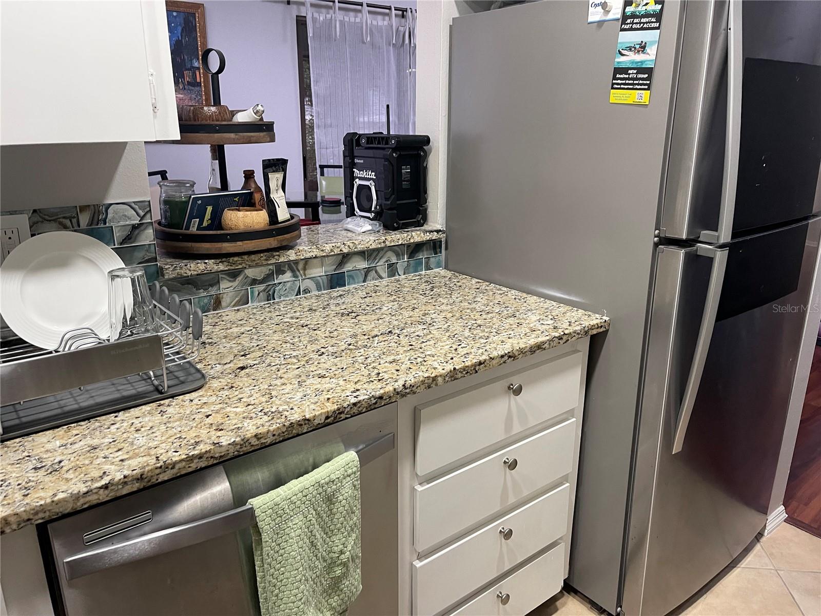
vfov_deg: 53.1
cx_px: 410
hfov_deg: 67.3
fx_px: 617
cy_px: 308
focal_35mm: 26
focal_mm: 5.1
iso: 160
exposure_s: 1/60
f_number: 1.6
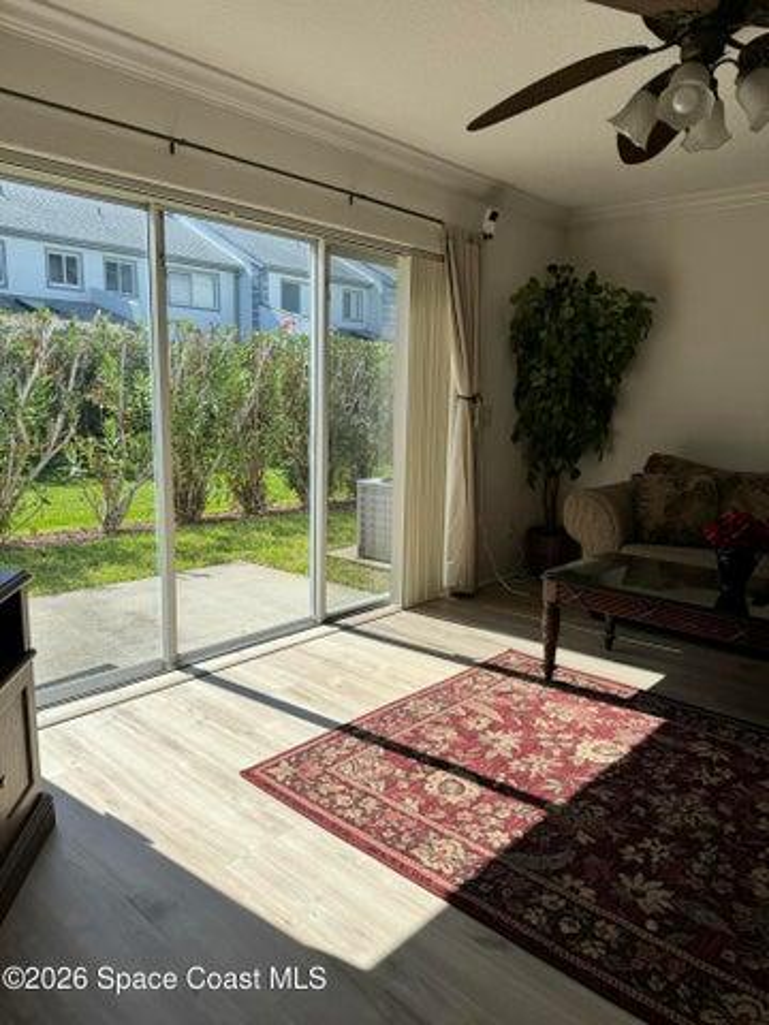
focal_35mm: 24
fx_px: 711
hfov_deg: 56.8
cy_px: 512
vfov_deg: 71.6
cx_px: 384
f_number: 1.78
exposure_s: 1/3413
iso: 80
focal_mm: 6.76
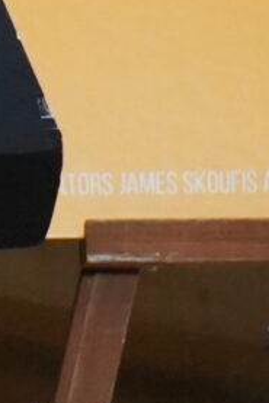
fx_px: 7041
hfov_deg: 2.1
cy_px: -289
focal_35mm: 629
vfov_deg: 3.3
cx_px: -1147
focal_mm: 68
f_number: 10
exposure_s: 1/60
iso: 8000
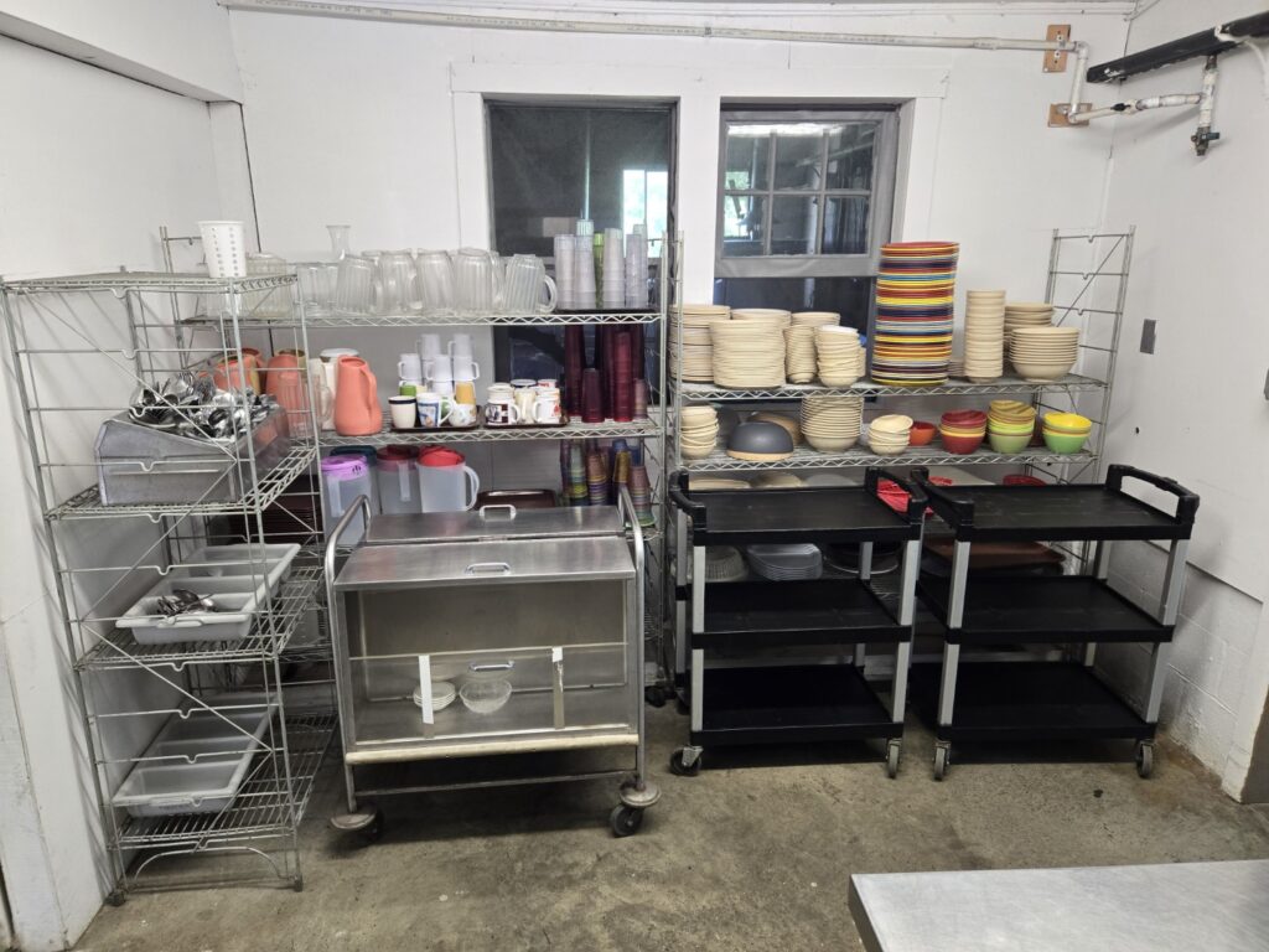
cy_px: 476
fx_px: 843
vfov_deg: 58.9
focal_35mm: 23
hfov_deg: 73.9
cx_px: 634
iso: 400
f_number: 1.8
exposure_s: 1/120
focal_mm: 5.4
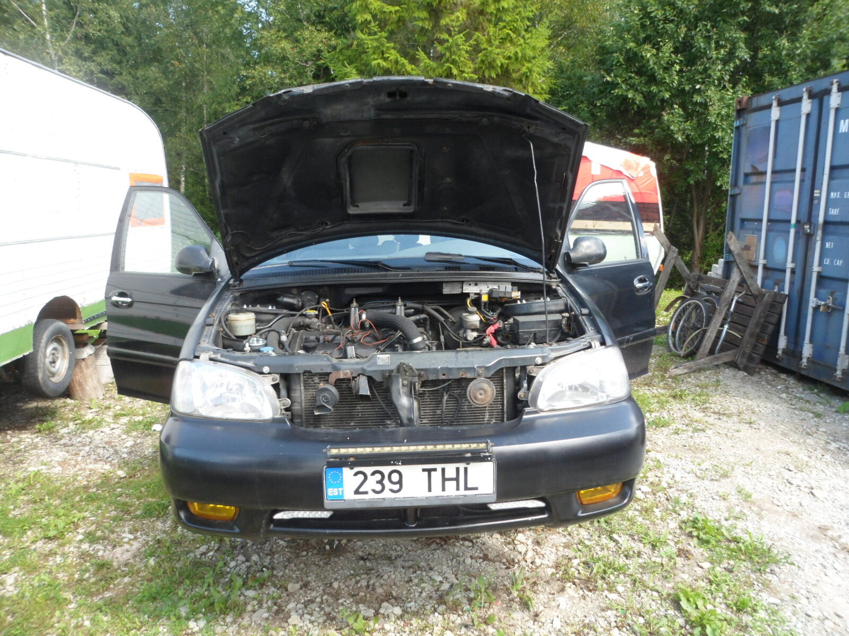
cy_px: 318
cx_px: 424
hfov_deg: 67.3
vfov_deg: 53.1
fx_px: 638
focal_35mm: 26
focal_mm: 4.9
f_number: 3.3
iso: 80
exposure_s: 1/90
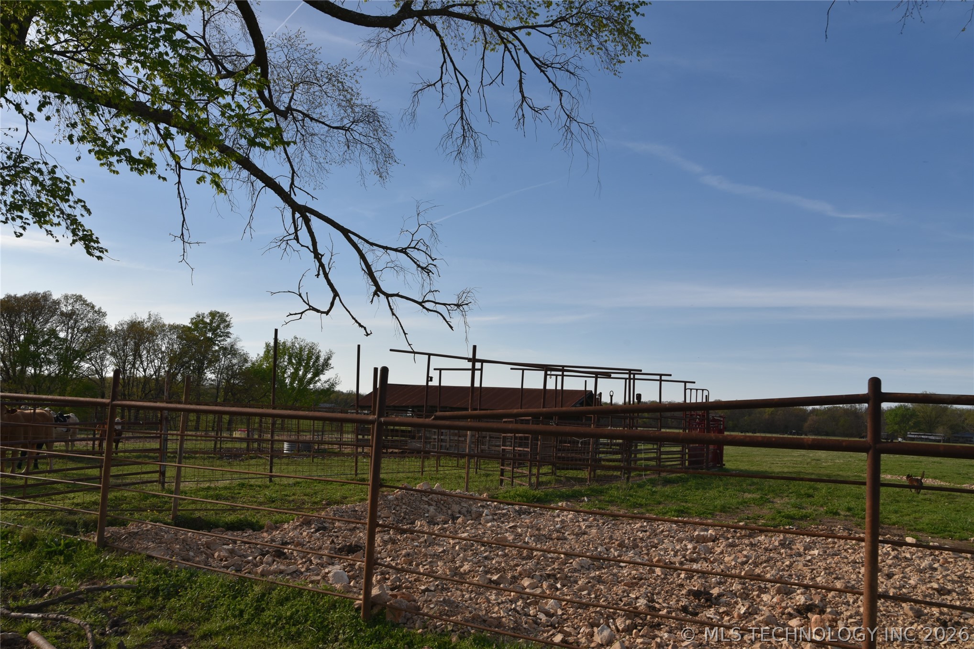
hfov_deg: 65.5
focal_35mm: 28
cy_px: 324
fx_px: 757
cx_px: 487
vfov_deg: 46.4
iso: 320
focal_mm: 28
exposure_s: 1/500
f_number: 11
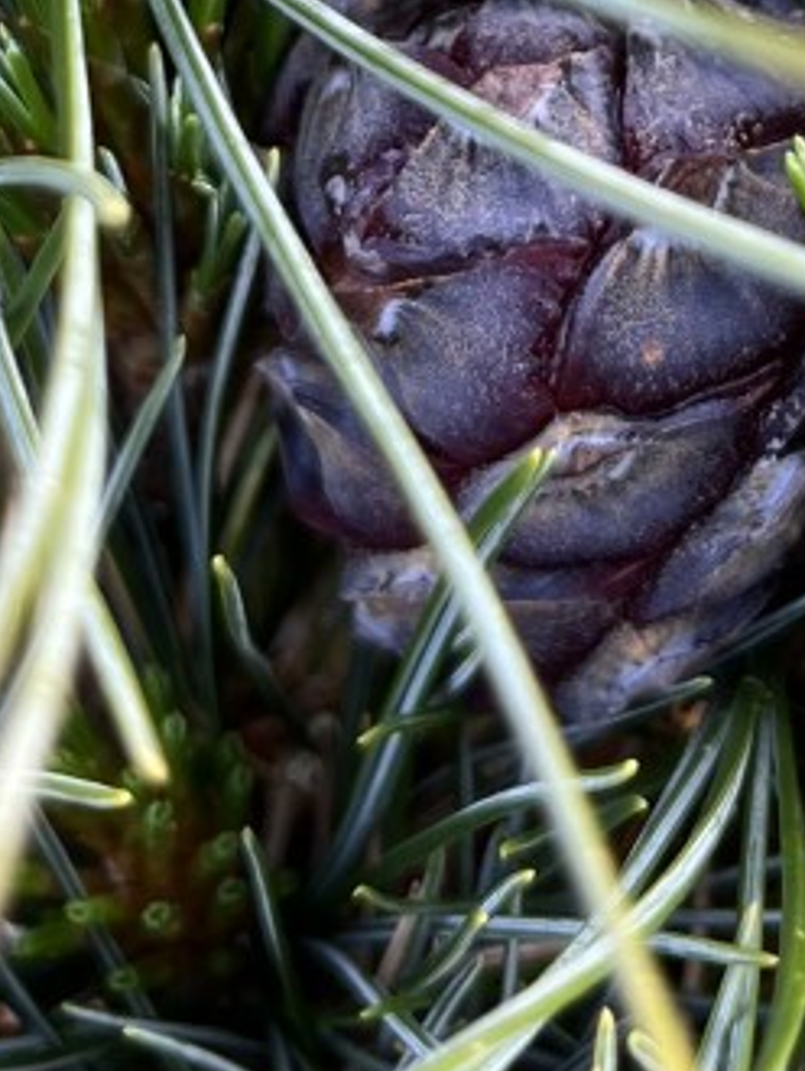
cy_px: -169
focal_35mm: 85
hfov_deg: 17.4
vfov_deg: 21.6
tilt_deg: -66.2
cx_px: 493
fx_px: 2632
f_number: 1.6
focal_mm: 5.1
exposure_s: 1/129
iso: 32
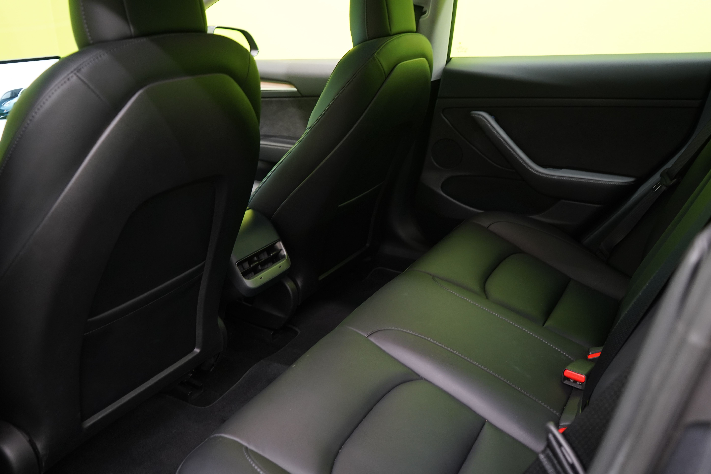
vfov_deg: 42.3
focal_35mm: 31
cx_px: 379
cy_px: 241
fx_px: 612
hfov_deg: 60.2
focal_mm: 29
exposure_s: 1/15
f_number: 5
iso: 1600
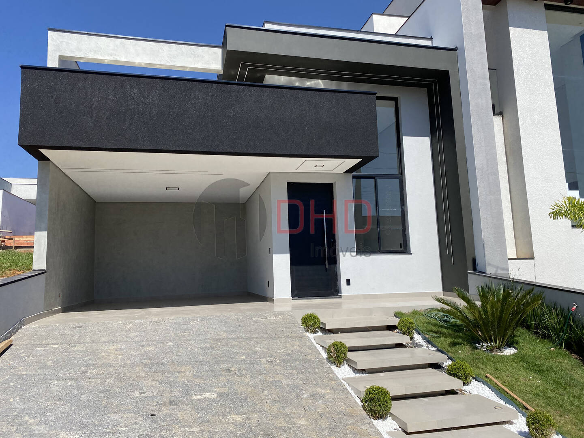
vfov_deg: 53.1
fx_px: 439
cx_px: 292
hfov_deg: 67.3
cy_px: 219
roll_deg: +0.4
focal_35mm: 26
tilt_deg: +8.3
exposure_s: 1/3846
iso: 32
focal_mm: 4.25
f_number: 1.8
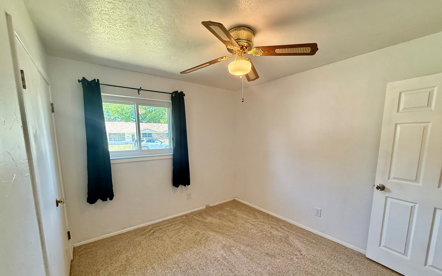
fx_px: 181
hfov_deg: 101.5
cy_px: 160
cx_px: 220
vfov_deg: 74.2
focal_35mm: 15
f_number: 2.2
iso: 320
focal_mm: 2.22
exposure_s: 1/120
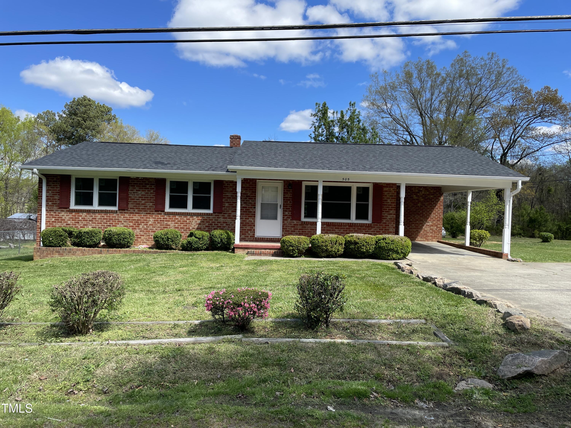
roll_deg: -1.5
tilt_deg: +0.6
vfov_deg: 53.1
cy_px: 214
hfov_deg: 67.3
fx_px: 429
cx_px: 286
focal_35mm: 26
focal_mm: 4.2
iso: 32
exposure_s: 1/2257
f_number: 1.6
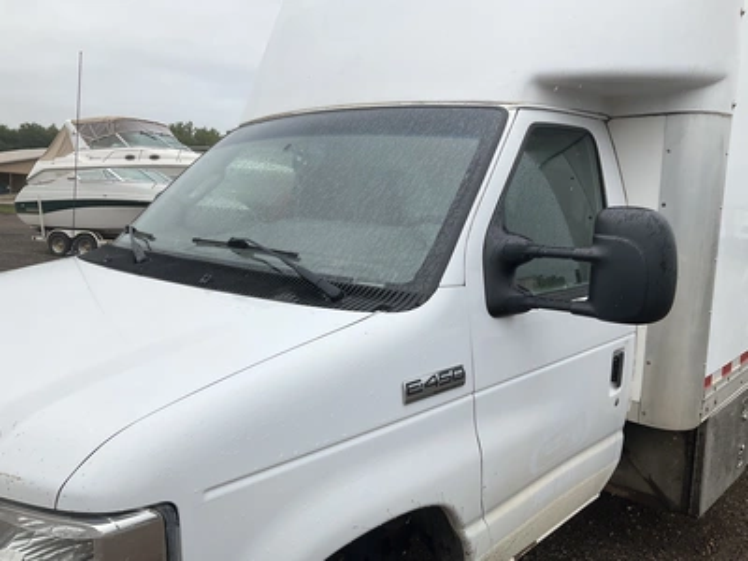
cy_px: 280
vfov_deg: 48.2
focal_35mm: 29
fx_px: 627
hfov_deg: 61.7
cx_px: 374
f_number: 1.8
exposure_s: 1/1675
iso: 25
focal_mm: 3
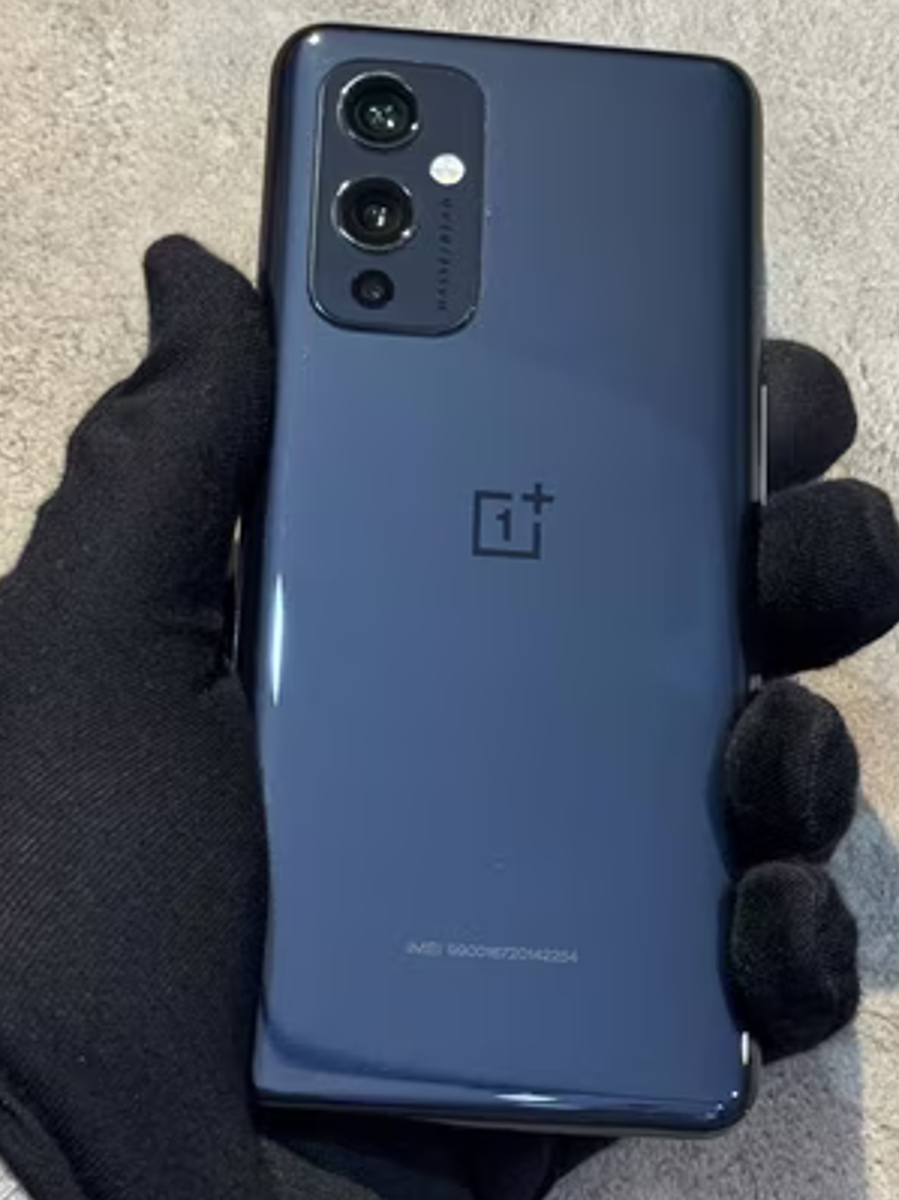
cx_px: 508
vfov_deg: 25.3
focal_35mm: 77
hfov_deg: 19.1
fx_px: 2668
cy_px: 514
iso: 125
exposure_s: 1/50
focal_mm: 6.76
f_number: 1.78
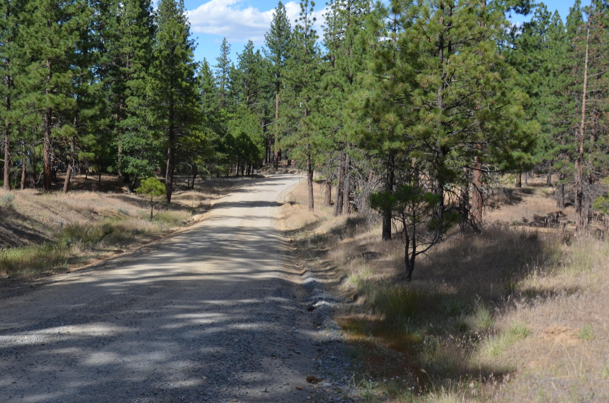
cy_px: 198
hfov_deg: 44.6
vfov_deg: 31.0
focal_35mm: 43
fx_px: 726
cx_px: 187
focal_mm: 20
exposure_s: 1/250
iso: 140
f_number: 8
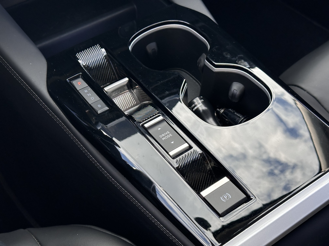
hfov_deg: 39.7
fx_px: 456
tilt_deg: -48.6
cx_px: 164
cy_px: 123
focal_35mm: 48
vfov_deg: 30.3
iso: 64
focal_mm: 6.86
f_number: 1.78
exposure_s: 1/409
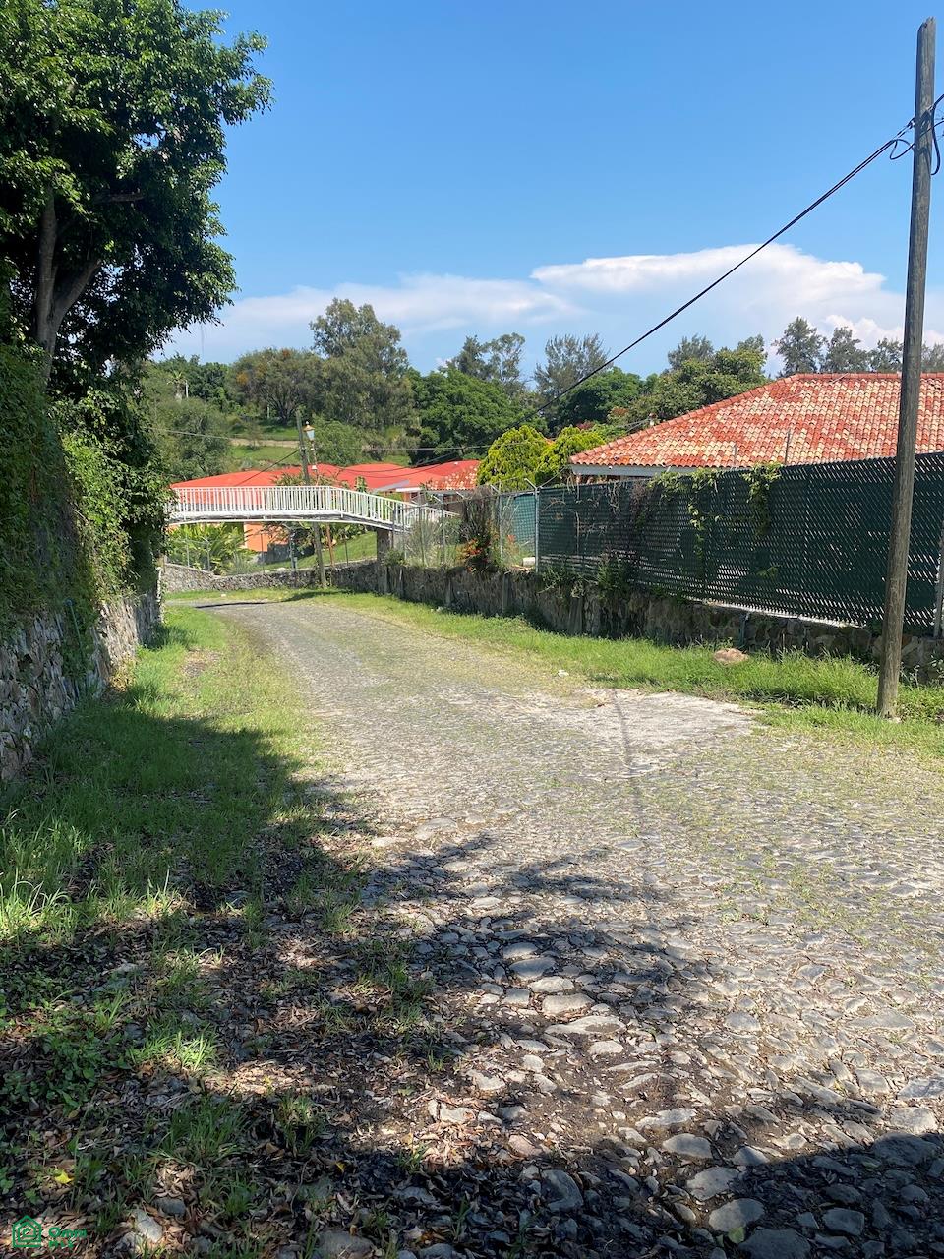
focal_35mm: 26
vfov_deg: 67.3
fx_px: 945
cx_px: 472
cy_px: 630
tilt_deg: -13.2
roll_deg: -0.1
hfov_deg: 53.1
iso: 32
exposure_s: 1/2222
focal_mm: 4.25
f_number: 1.8
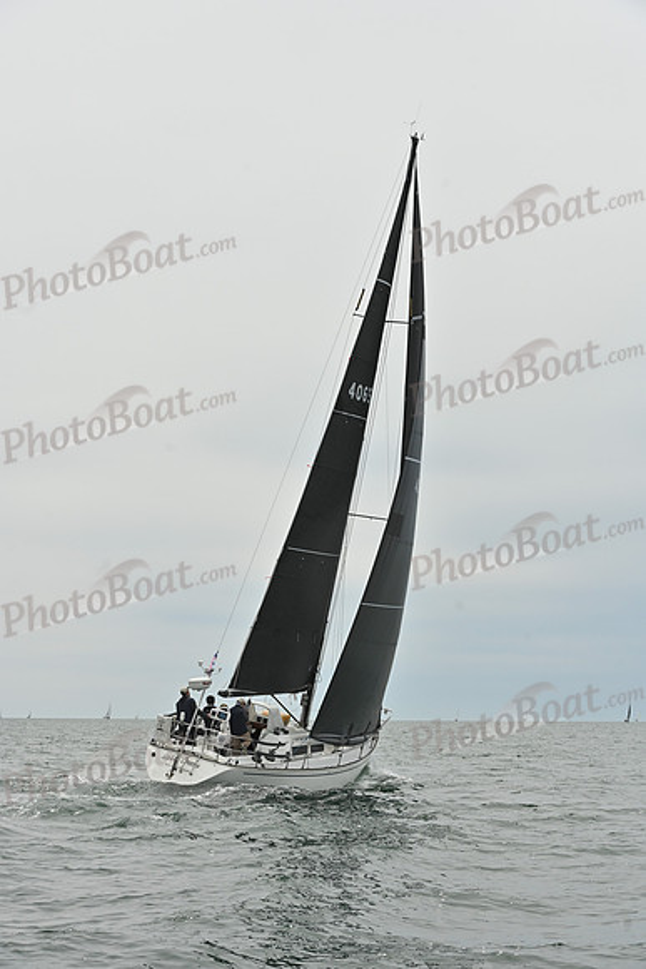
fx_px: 1883
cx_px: 323
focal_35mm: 70
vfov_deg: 28.8
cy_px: 484
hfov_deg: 19.5
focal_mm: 70
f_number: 9
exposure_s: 1/2000
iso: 320
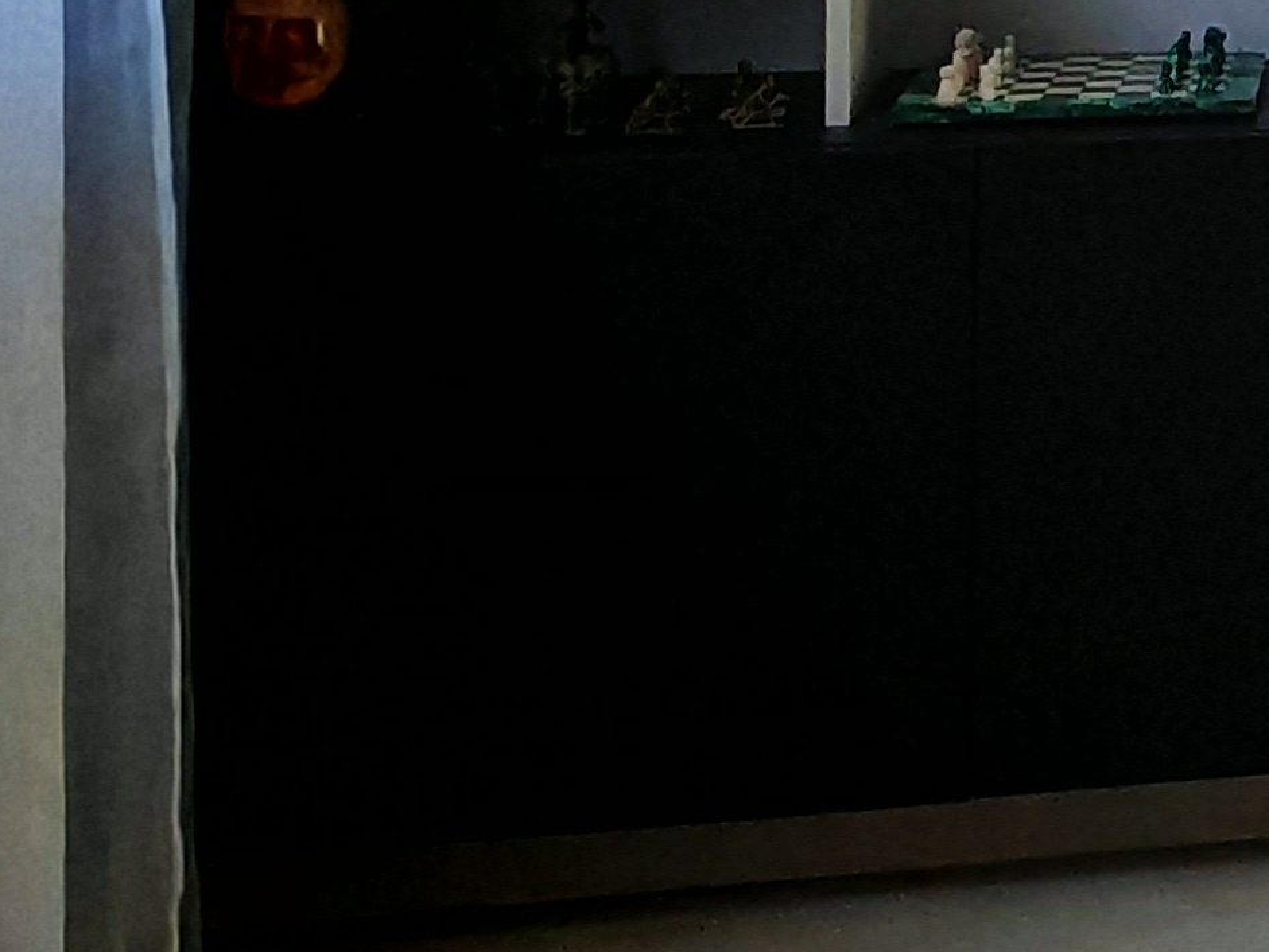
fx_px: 3667
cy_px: -360
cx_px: 2752
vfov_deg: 14.1
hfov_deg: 14.9
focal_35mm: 100
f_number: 2
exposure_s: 1/33
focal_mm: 1.82
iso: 1600
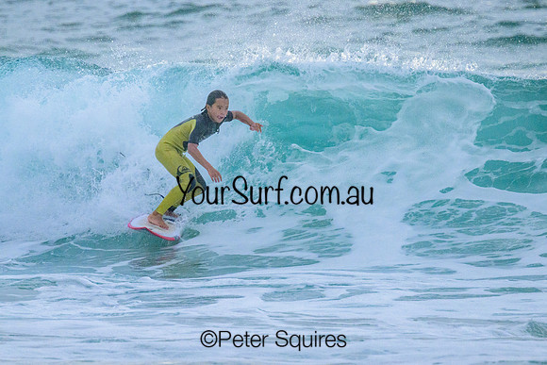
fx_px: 15692
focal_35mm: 1033
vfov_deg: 1.3
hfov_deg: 2.0
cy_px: 155
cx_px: 229
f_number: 11
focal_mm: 800
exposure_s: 1/2000
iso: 2800
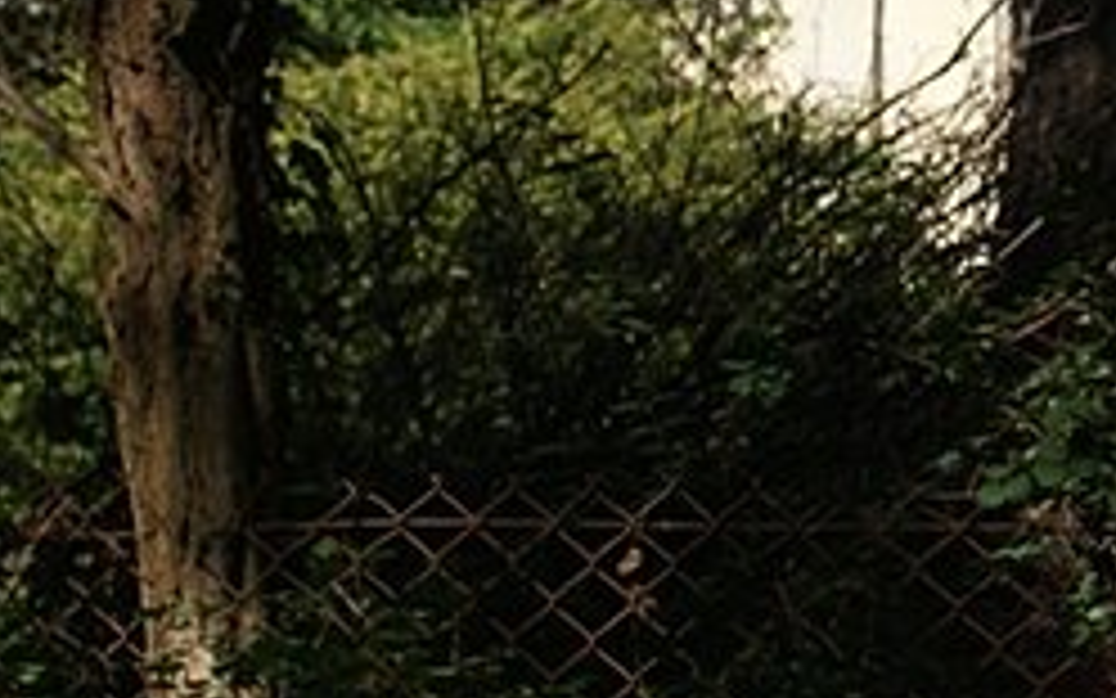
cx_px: 1134
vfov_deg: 5.2
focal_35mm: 250
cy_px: -626
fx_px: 7599
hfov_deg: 8.4
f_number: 9
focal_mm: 45
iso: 100
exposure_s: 1/160
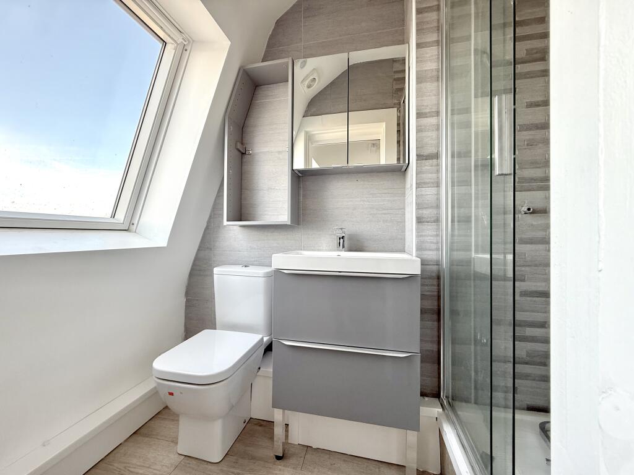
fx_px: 256
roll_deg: -0.3
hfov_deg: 102.1
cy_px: 238
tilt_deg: +0.4
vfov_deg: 85.7
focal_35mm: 14
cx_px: 317
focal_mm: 2.22
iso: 100
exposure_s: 1/99
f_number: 2.2
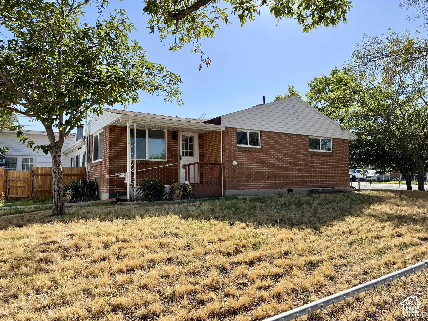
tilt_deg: +3.1
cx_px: 214
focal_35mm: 24
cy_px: 160
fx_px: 297
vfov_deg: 56.8
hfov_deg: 71.6
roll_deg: -0.1
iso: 80
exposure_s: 1/3802
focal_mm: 6.76
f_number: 1.78
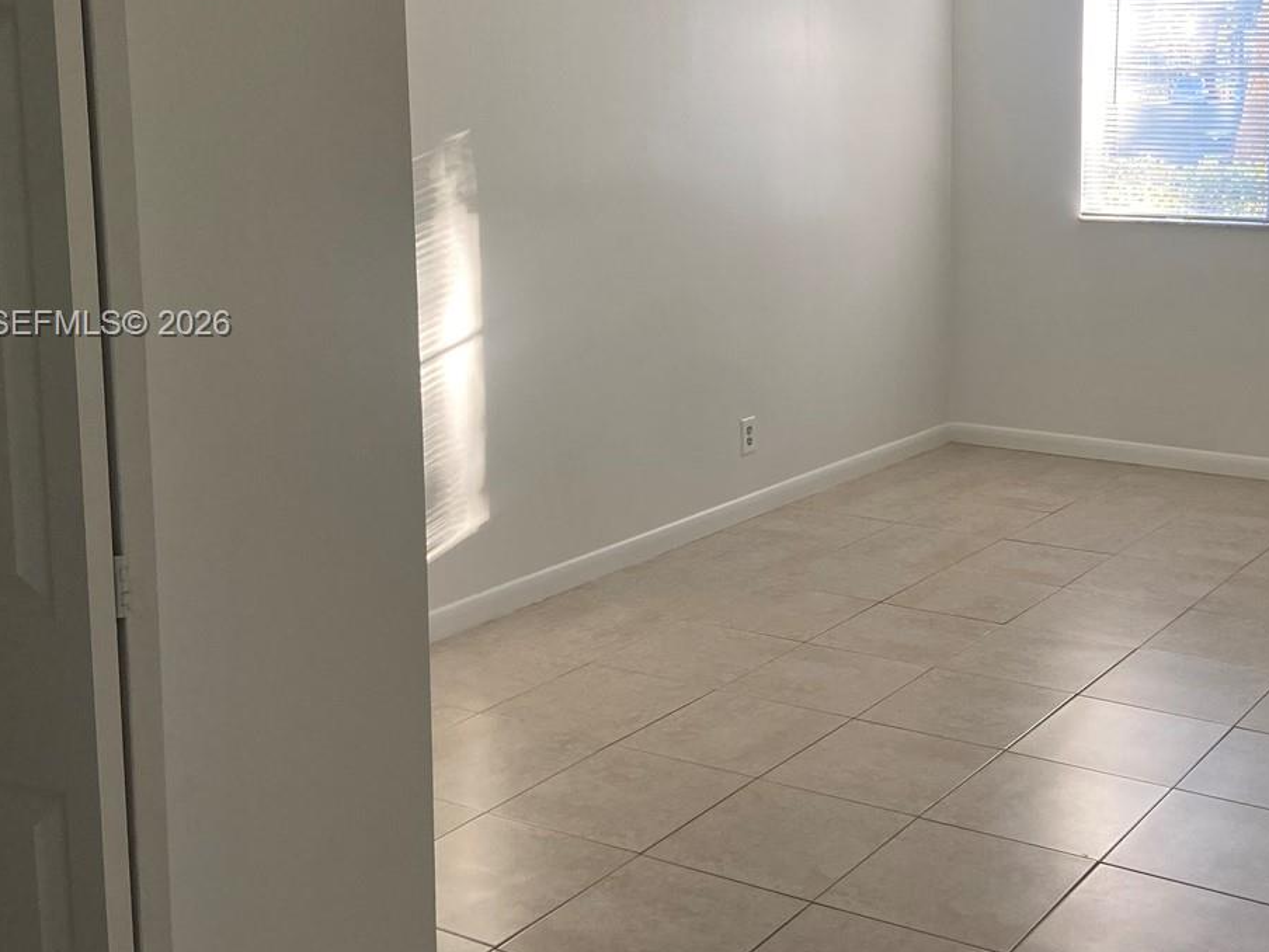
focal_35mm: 46
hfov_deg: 40.3
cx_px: 917
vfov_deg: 31.3
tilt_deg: -8.4
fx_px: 1686
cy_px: 326
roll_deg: +1.0
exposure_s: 1/91
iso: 125
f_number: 1.8
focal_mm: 4.25
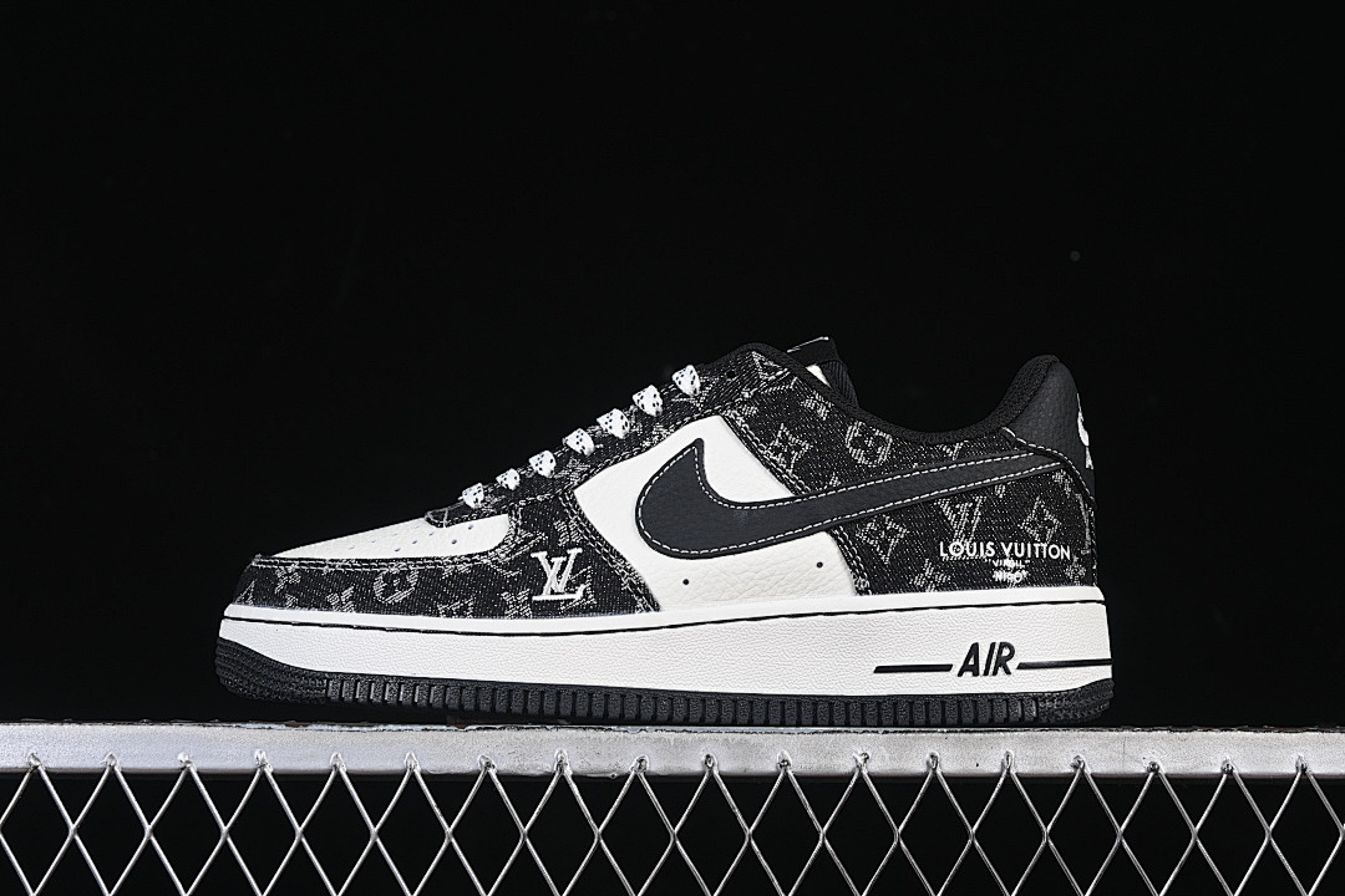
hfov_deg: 27.0
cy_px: 448
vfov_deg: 18.2
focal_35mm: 75
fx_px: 2802
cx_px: 672
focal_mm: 50
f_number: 7.1
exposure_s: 1/80
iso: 160
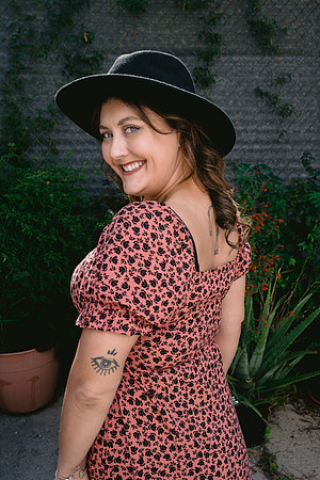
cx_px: 160
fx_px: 467
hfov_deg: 37.9
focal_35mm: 35
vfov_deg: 54.4
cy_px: 240
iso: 64
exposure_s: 1/160
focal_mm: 35
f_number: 9
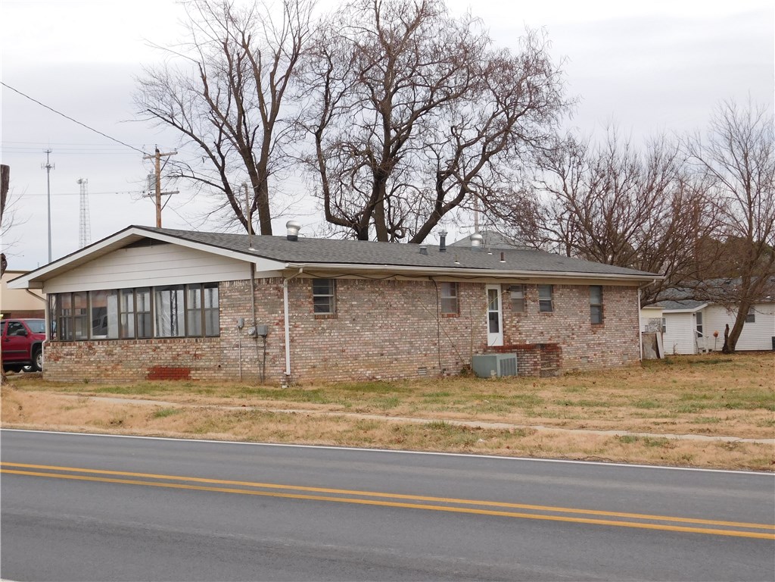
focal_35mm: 59
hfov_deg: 32.7
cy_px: 291
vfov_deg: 24.8
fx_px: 1321
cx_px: 388
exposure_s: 1/40
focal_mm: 10.4
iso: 125
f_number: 4
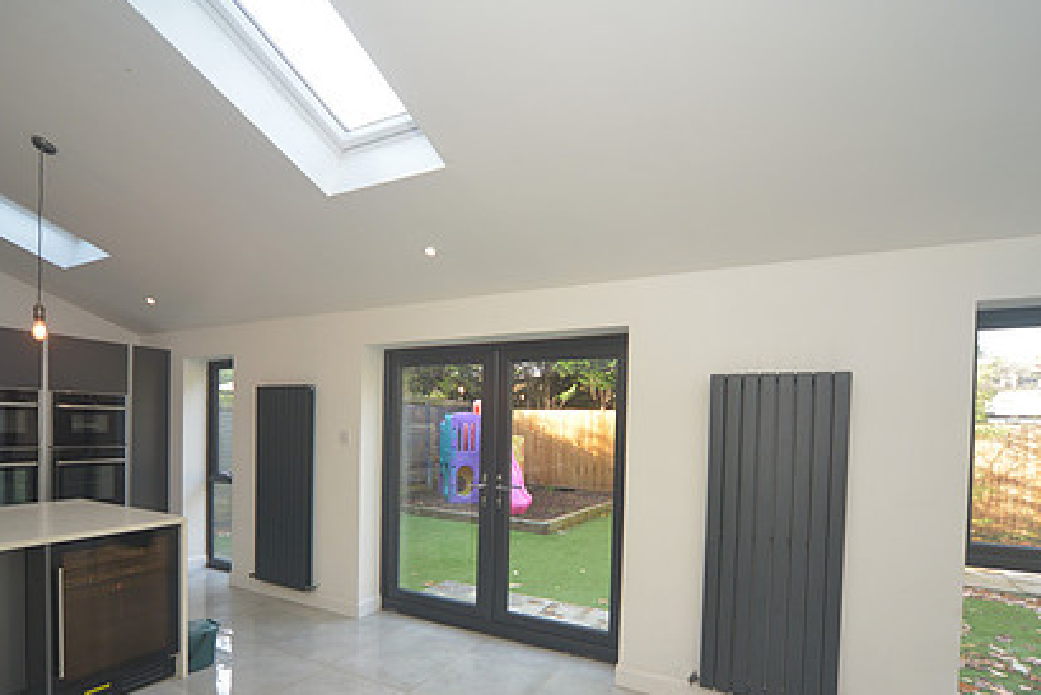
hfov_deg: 93.2
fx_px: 492
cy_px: 439
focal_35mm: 17
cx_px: 491
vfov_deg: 69.2
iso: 1000
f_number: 5.6
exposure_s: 1/160
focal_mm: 12
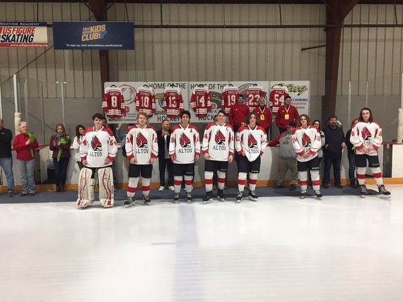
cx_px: 202
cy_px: 151
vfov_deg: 48.2
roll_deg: +2.4
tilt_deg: -4.3
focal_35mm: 29
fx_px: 338
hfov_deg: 61.7
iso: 50
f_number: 2.2
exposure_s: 1/30
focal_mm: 4.15
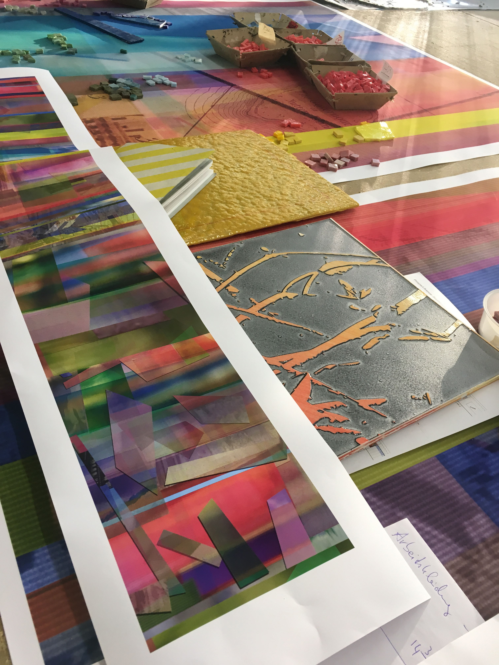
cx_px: 250
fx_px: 557
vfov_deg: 61.7
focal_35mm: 29
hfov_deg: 48.2
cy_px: 332
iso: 32
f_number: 2.2
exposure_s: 1/33
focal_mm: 4.15
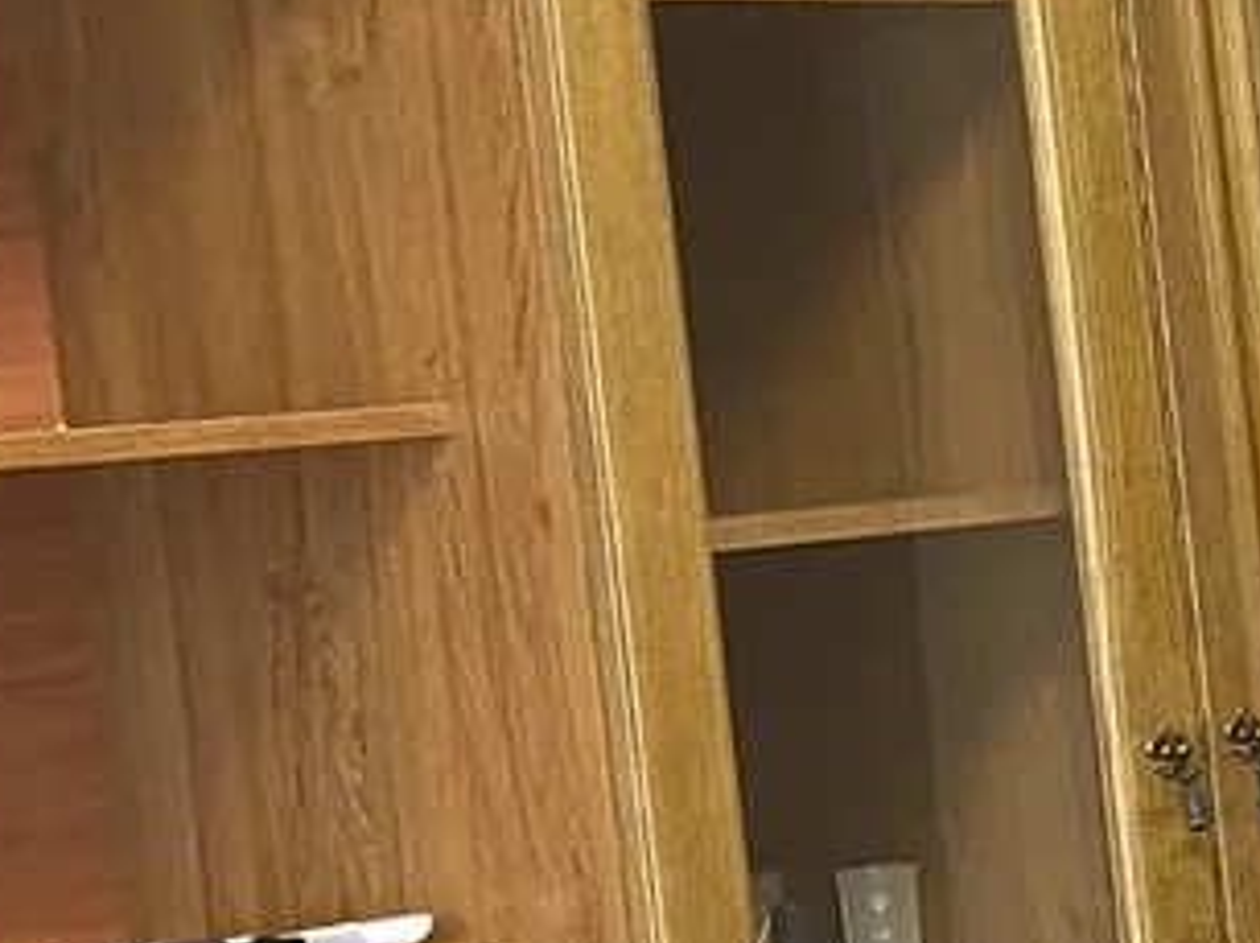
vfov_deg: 10.9
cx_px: 2837
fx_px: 4946
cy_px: 708
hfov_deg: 12.2
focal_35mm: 136
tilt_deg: -4.4
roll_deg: +5.2
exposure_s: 1/72
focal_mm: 4.25
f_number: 1.8
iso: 125
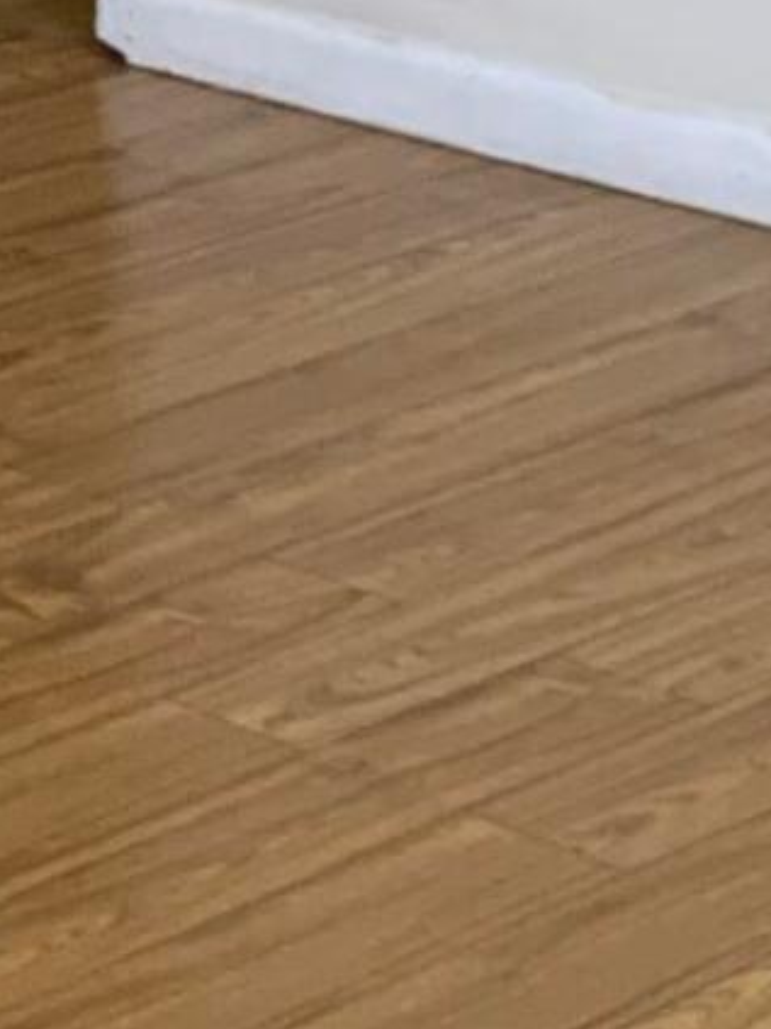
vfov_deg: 10.5
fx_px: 5259
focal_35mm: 177
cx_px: -1039
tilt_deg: -5.8
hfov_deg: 7.8
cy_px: -856
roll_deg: +2.1
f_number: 1.8
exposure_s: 1/104
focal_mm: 4.25
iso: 100
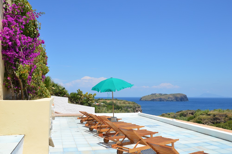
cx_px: 116
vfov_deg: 39.9
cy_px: 77
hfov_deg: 57.3
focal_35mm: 33
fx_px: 212
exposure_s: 1/320
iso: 100
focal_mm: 22
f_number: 9
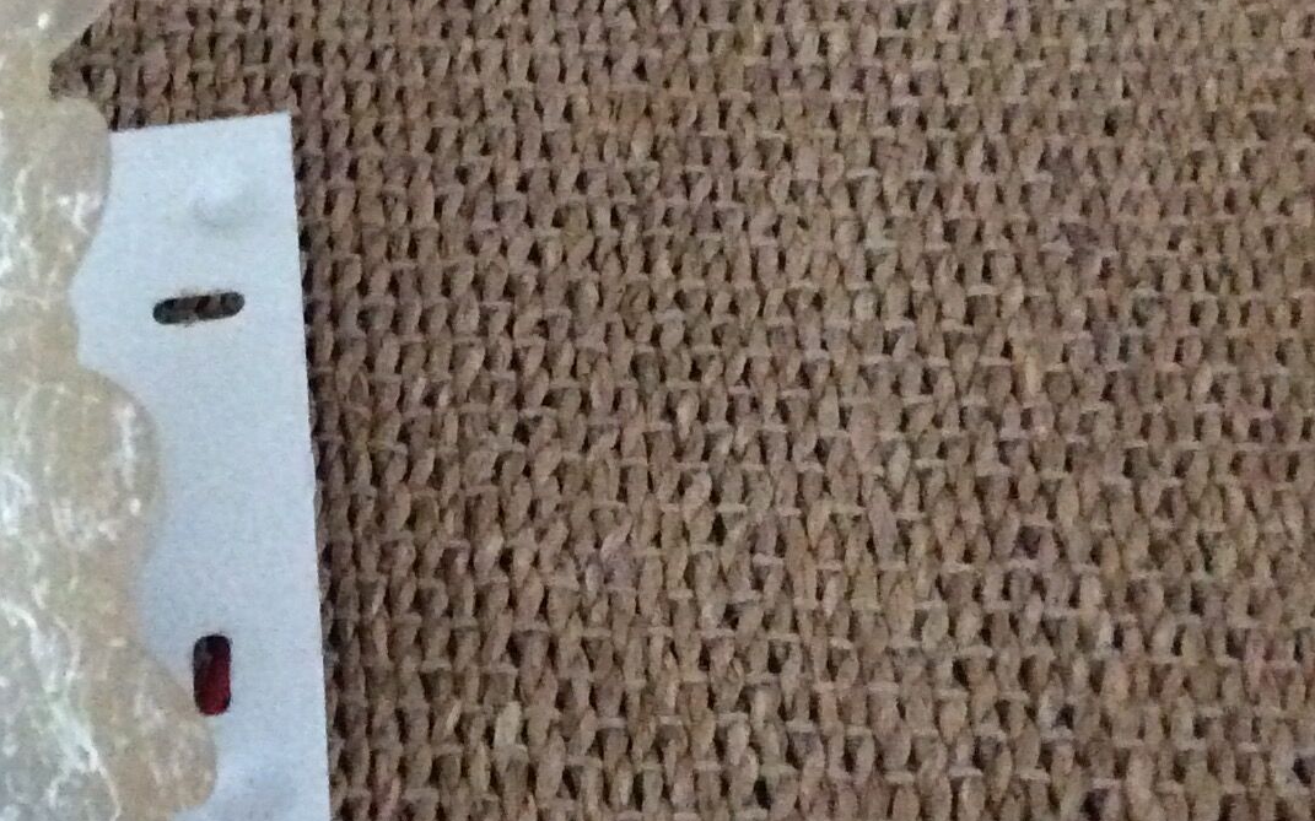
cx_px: 274
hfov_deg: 24.8
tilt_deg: -52.6
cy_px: 560
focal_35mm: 82
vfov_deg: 15.9
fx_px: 2938
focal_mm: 3.3
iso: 640
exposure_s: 1/17
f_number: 2.4
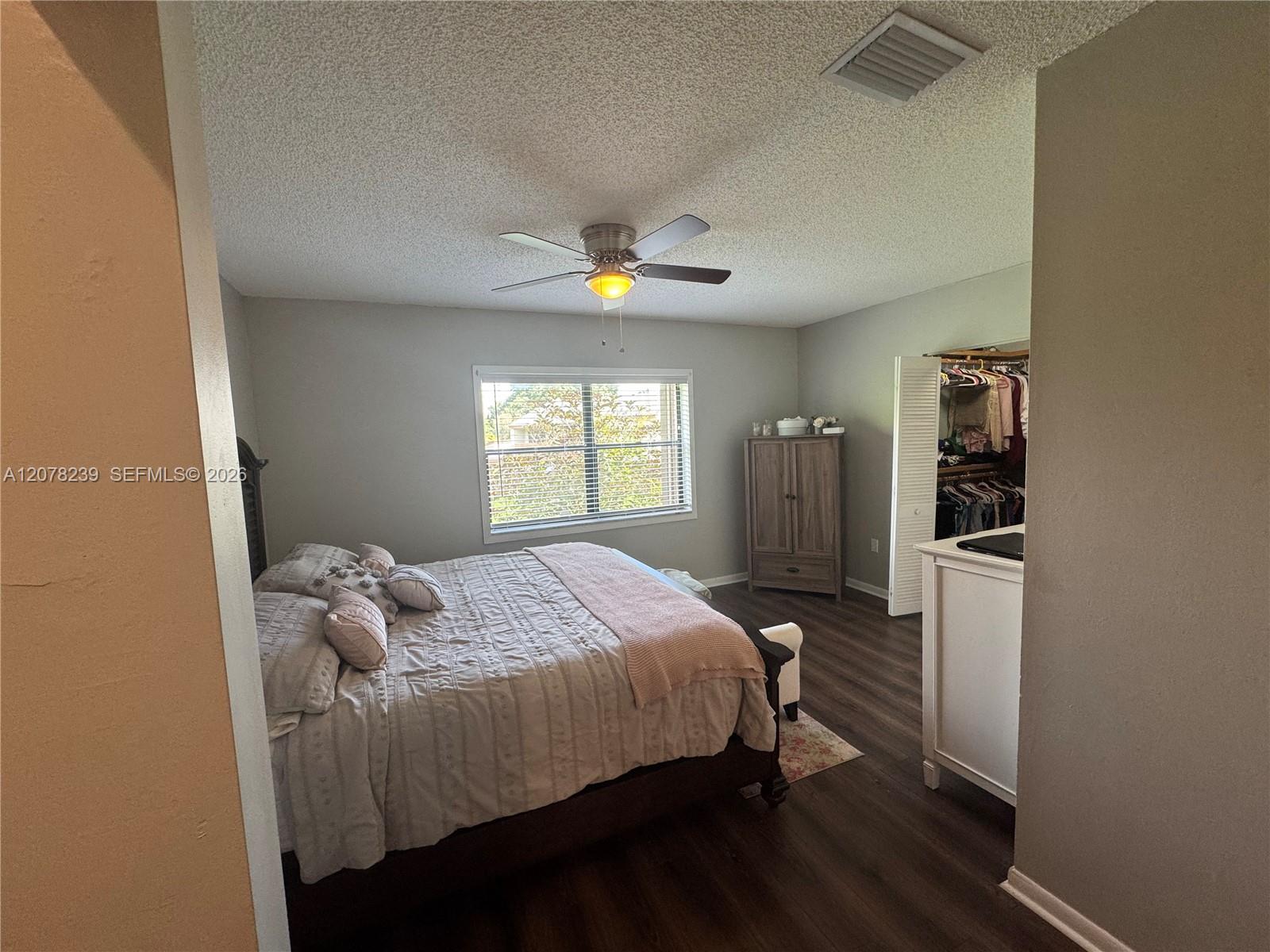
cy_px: 476
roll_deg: +1.8
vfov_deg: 85.7
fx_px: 514
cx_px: 635
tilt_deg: -5.3
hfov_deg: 102.1
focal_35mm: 14
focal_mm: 2.22
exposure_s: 1/120
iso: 160
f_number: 2.2
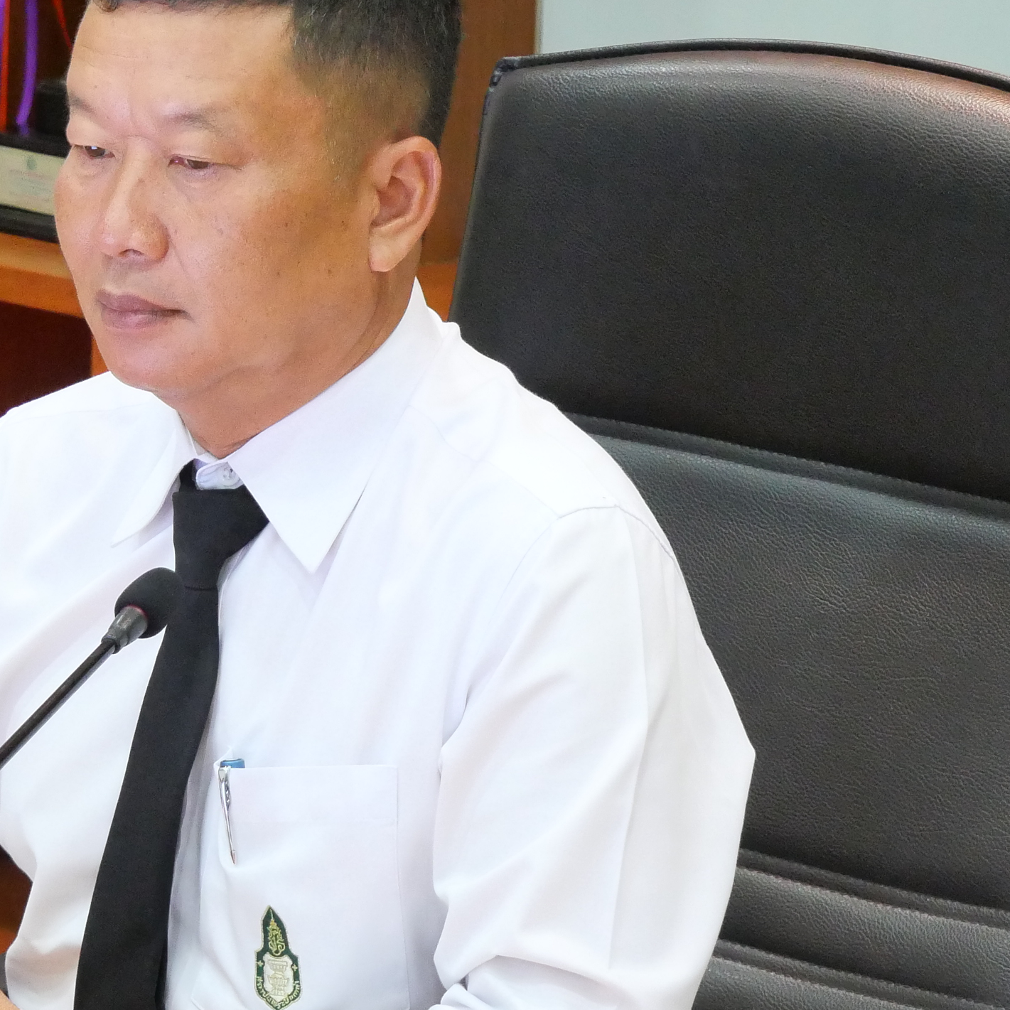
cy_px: 356
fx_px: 5942
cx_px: 20
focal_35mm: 180
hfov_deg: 9.7
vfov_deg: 9.7
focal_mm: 39
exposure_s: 1/25
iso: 3200
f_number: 5.4
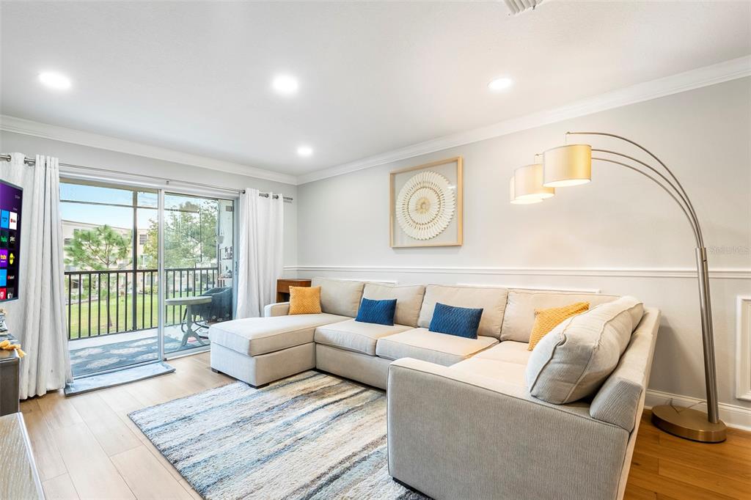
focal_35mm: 15
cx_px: 376
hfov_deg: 100.4
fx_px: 313
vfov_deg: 77.3
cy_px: 250
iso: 100
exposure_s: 1/2.5
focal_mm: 10
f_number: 10
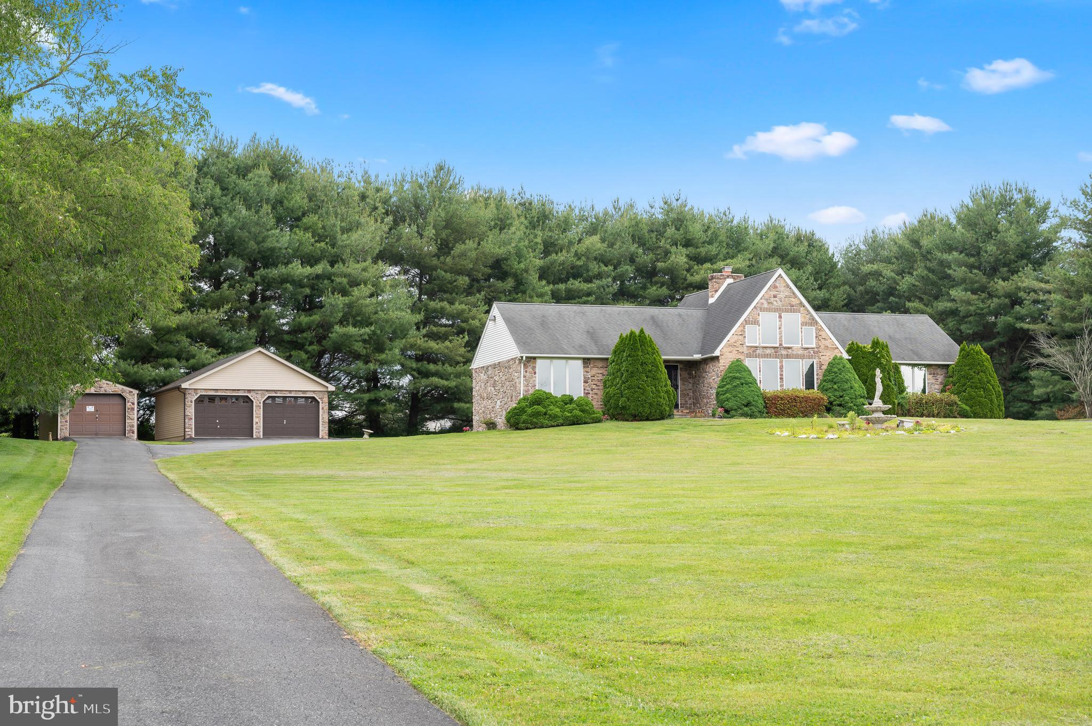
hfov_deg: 40.4
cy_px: 363
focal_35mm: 49
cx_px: 546
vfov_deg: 27.5
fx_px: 1485
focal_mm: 49
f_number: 8
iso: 100
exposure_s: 1/50
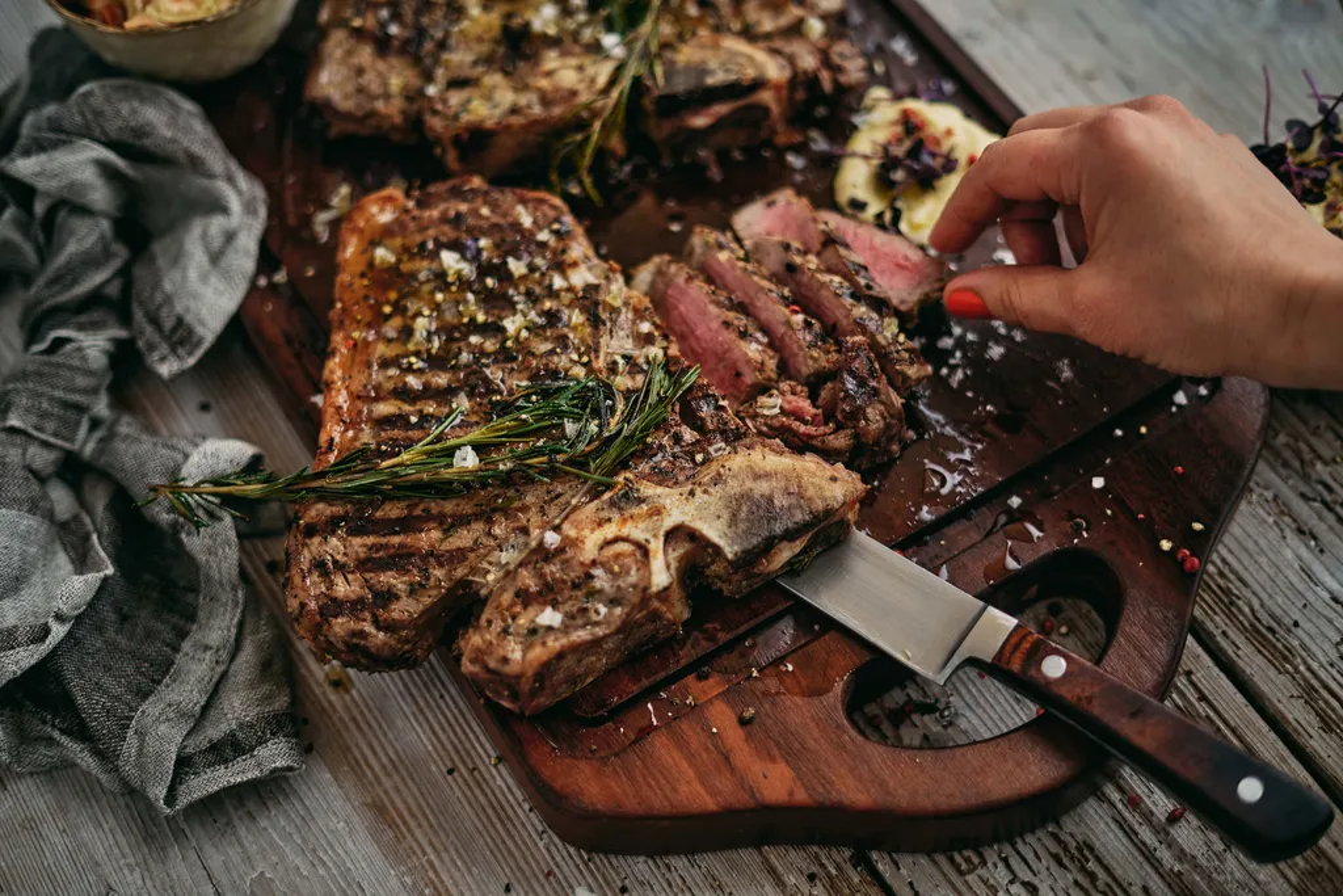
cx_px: 672
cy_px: 448
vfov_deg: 27.0
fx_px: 1865
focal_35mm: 50
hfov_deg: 39.6
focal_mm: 50
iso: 64
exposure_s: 1/160
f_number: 1.8
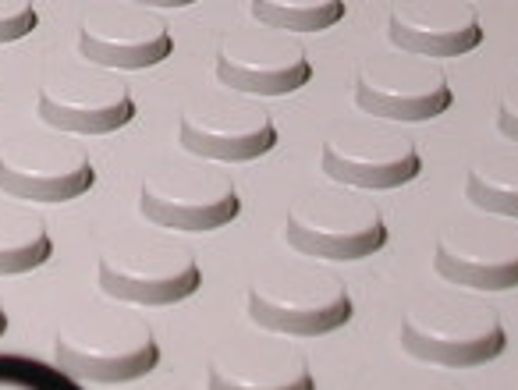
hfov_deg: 6.3
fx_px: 4602
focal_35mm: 307
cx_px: -472
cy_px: -480
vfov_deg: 4.8
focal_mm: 8.4
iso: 50
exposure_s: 1/14
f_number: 3.3
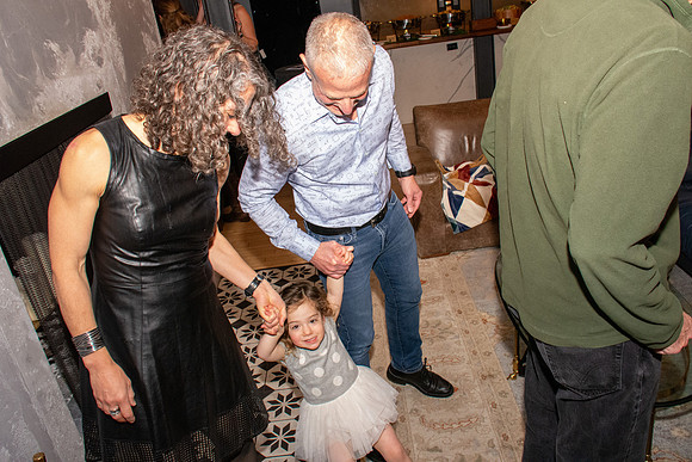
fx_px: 606
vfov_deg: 41.7
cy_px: 231
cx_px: 346
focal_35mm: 32
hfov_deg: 59.5
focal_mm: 21
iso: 5000
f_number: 10
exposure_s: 1/100
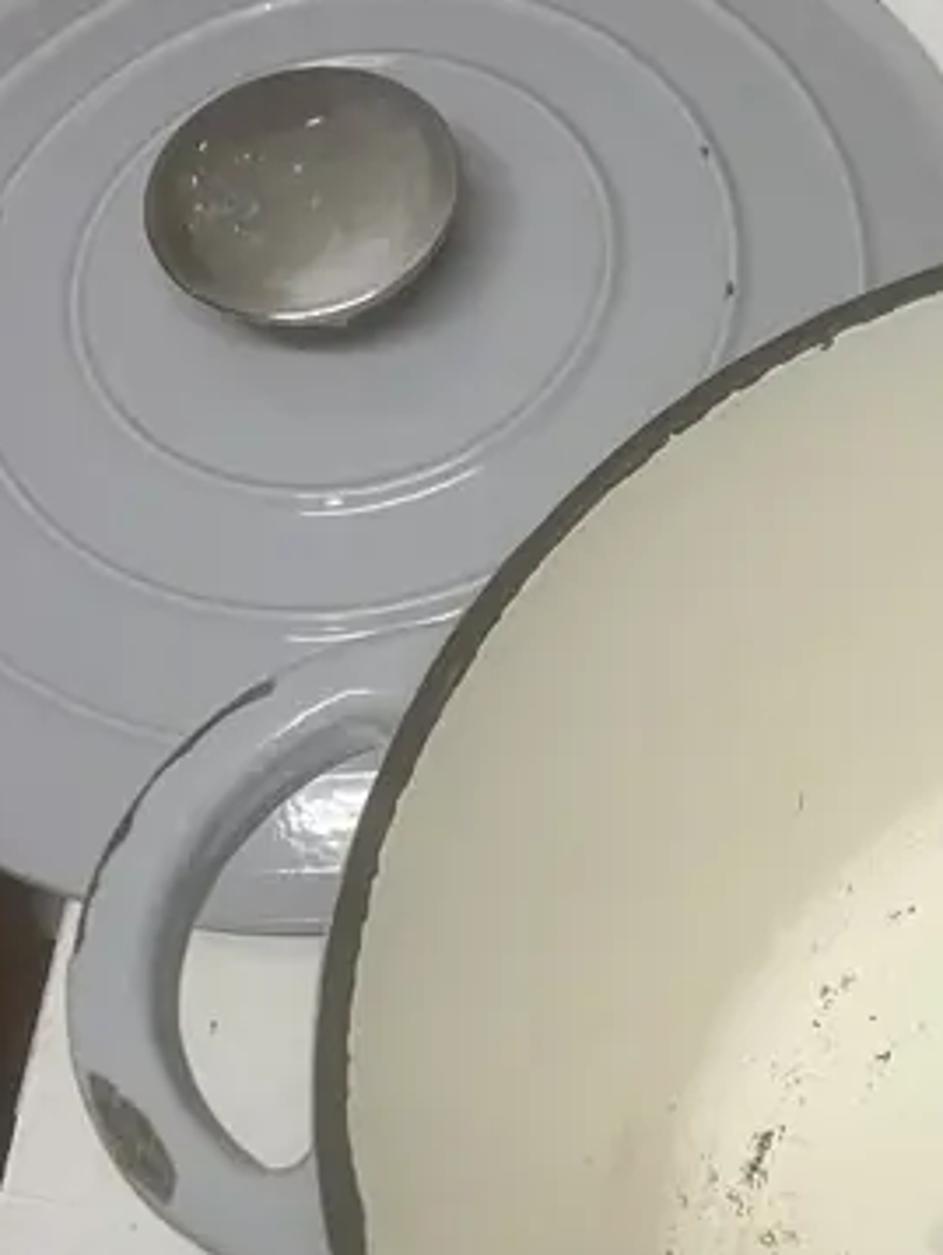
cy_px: 897
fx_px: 2902
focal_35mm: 80
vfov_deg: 24.2
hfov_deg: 17.2
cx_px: 1259
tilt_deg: -63.8
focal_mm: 3.99
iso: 40
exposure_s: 1/50
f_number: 1.8
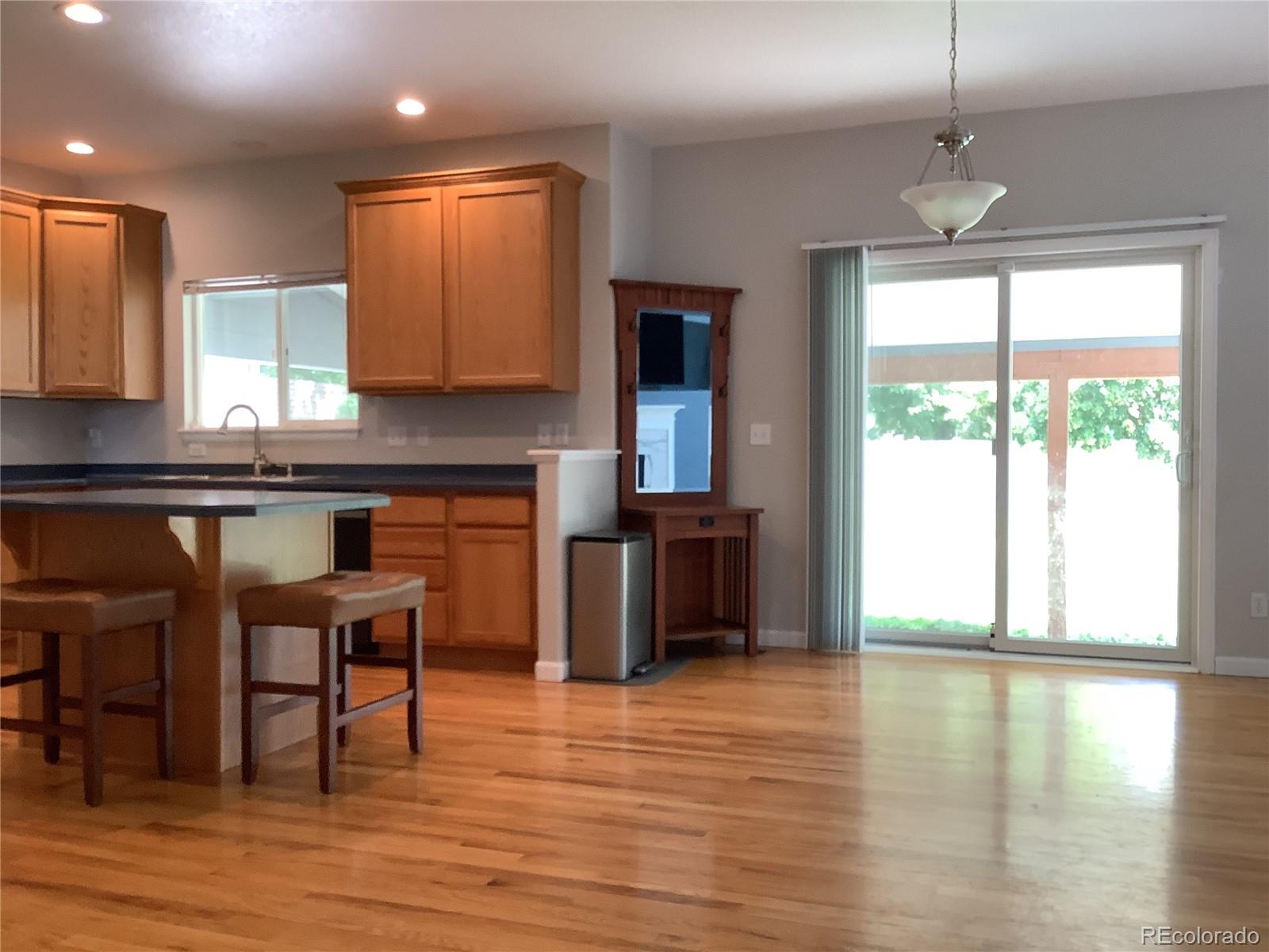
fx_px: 1136
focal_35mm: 31
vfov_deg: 45.4
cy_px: 476
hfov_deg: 58.4
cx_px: 634
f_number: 2.4
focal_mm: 3.3
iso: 125
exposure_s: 1/60
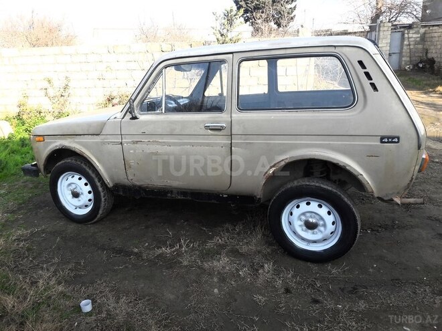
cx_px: 221
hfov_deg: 63.4
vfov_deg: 49.7
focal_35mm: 28
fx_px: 358
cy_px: 166
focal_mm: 3.7
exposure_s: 1/387
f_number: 1.9
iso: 40
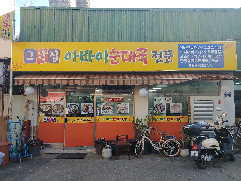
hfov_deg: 69.4
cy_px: 90
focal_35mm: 25
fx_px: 174
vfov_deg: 54.9
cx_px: 120
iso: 50
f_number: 1.5
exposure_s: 1/621
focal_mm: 4.23
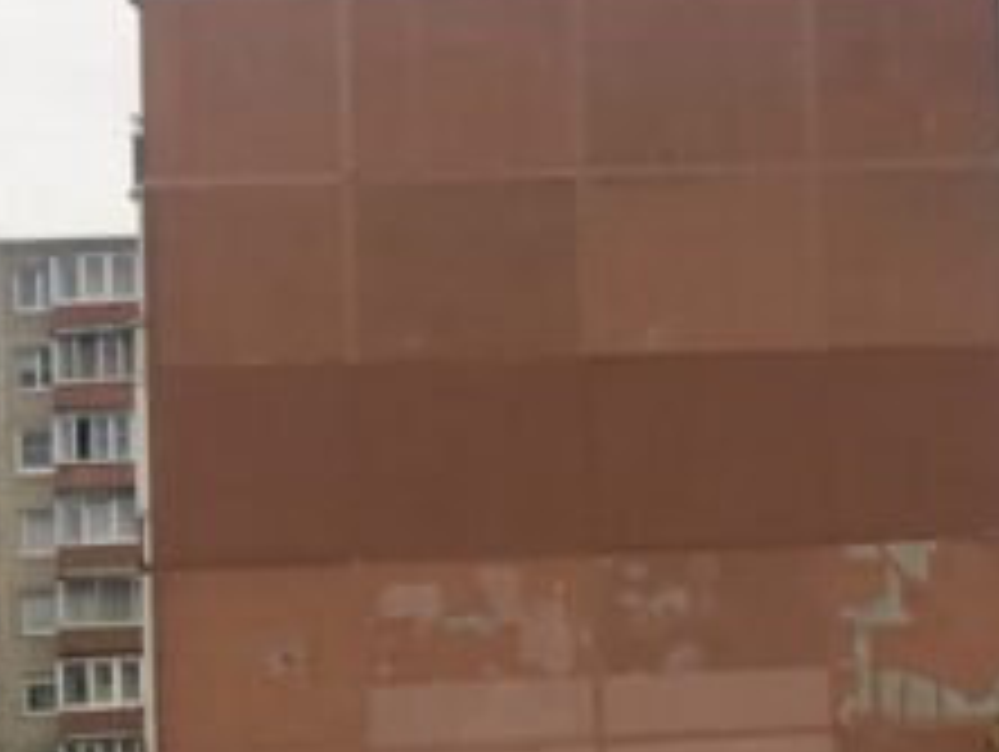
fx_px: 3727
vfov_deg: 11.4
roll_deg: +3.8
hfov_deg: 13.8
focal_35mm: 129
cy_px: 689
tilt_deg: +9.2
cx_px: 1728
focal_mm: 4
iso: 25
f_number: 1.8
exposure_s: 1/120
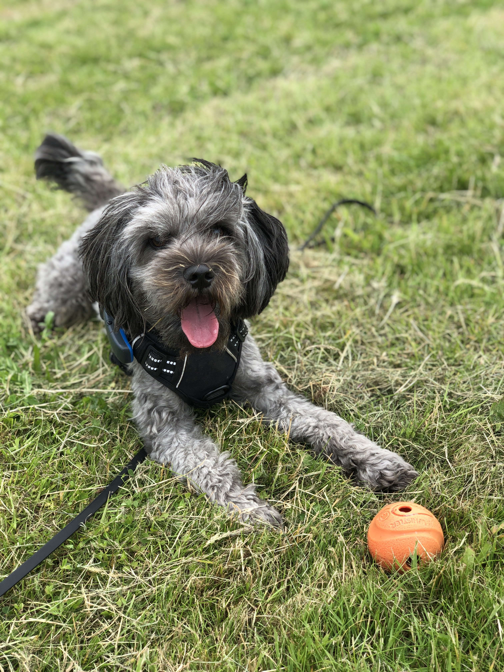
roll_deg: -0.9
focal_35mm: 52
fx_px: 1009
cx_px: 252
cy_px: 336
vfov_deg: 36.8
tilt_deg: -34.6
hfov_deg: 28.0
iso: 16
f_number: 2.4
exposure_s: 1/344
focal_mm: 6
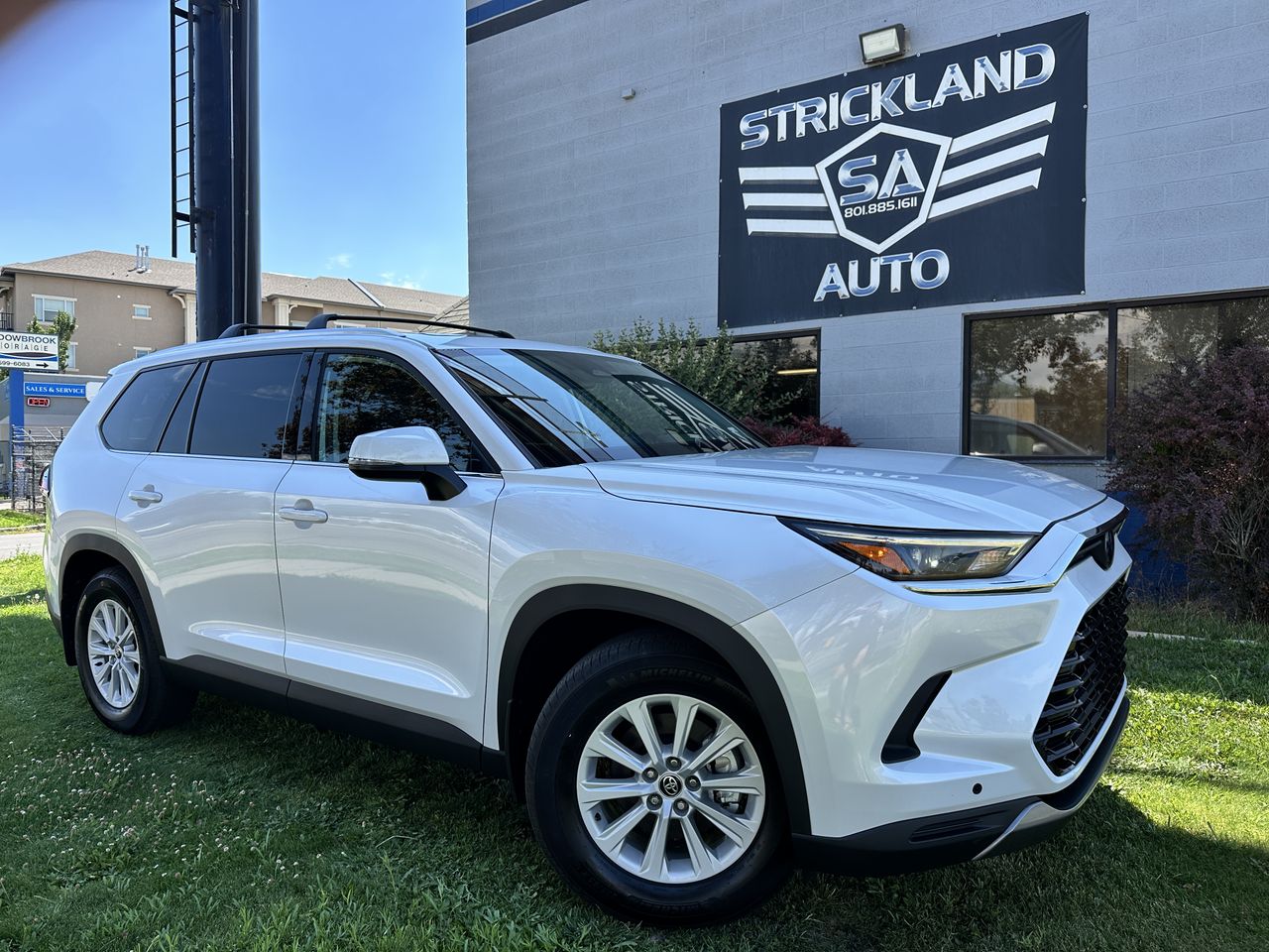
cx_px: 634
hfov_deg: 71.6
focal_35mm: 24
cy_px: 476
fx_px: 880
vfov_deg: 56.8
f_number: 1.78
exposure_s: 1/1374
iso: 80
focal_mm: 6.86
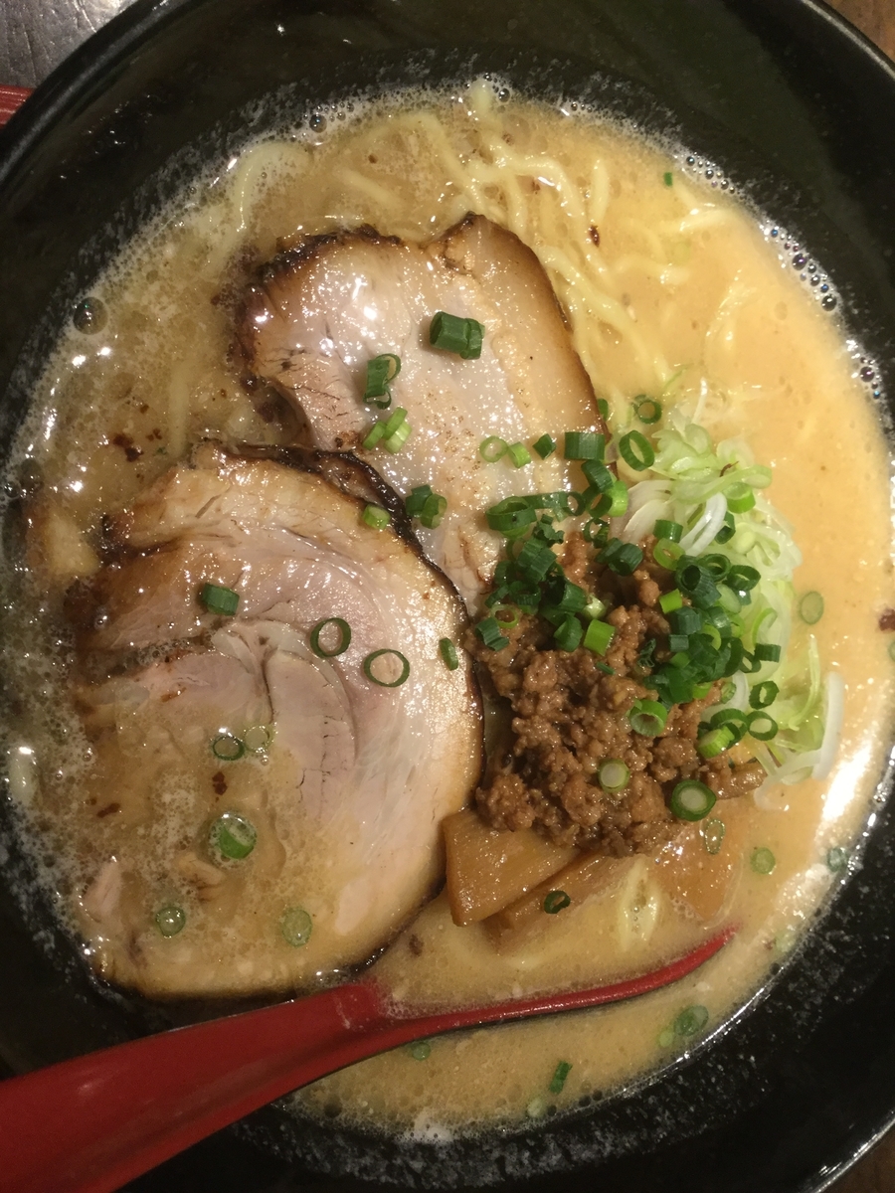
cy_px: 596
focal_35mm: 31
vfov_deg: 58.4
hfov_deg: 45.4
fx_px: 1069
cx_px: 448
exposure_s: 1/33
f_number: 2.4
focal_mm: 3.3
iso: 100
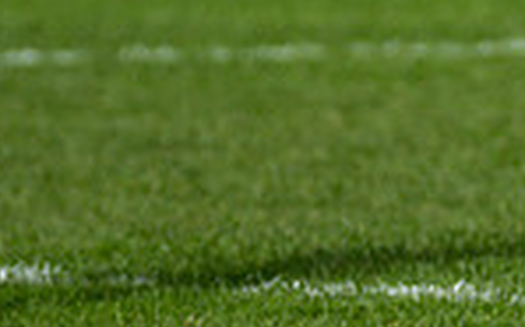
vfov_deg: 1.0
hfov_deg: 1.7
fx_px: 17907
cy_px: -197
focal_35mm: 1252
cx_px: 997
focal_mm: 210
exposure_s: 1/3200
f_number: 2.8
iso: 160
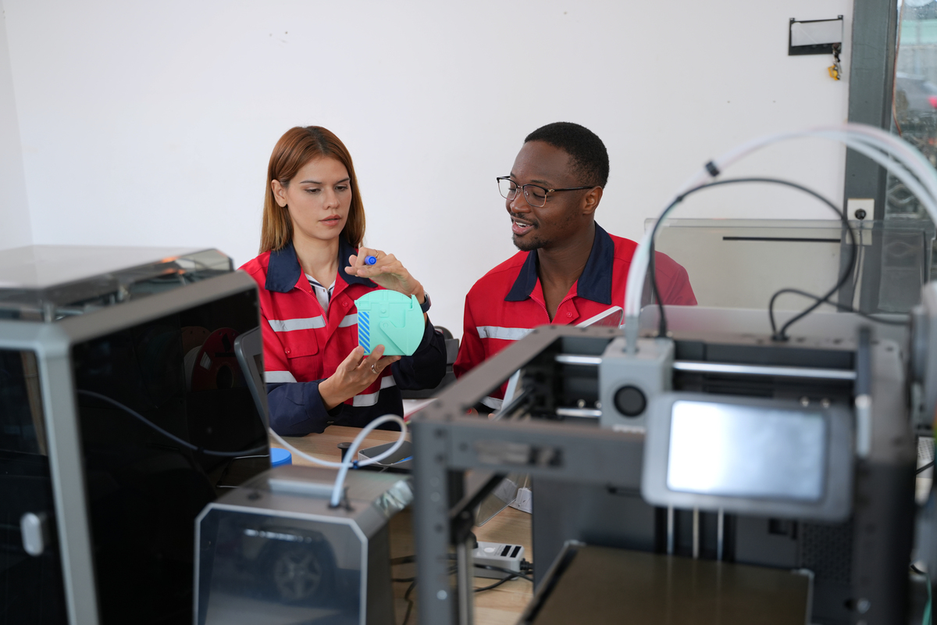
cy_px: 312
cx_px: 468
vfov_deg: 35.9
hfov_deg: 51.9
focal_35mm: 37
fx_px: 963
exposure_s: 1/250
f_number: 2.8
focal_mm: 37
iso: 500
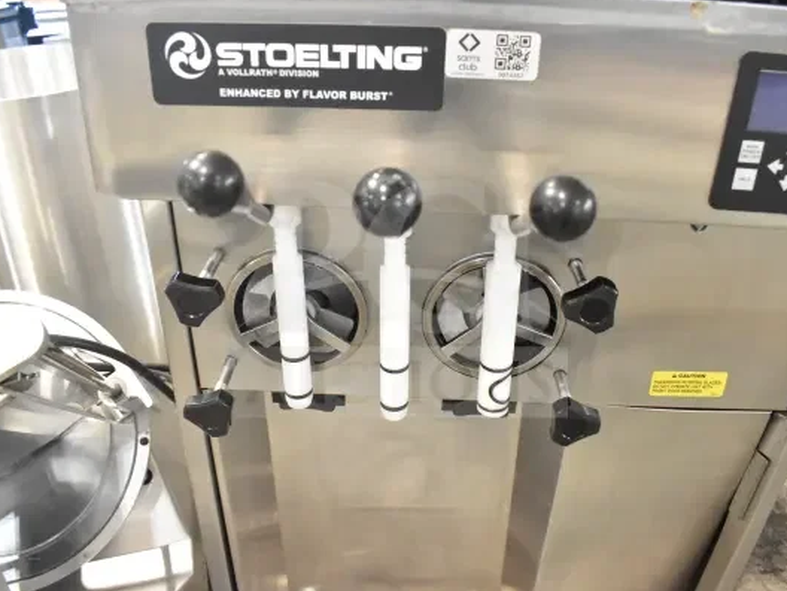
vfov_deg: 46.8
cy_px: 299
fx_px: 682
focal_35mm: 30
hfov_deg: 60.0
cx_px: 399
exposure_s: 1/160
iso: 6400
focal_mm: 18
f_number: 6.3
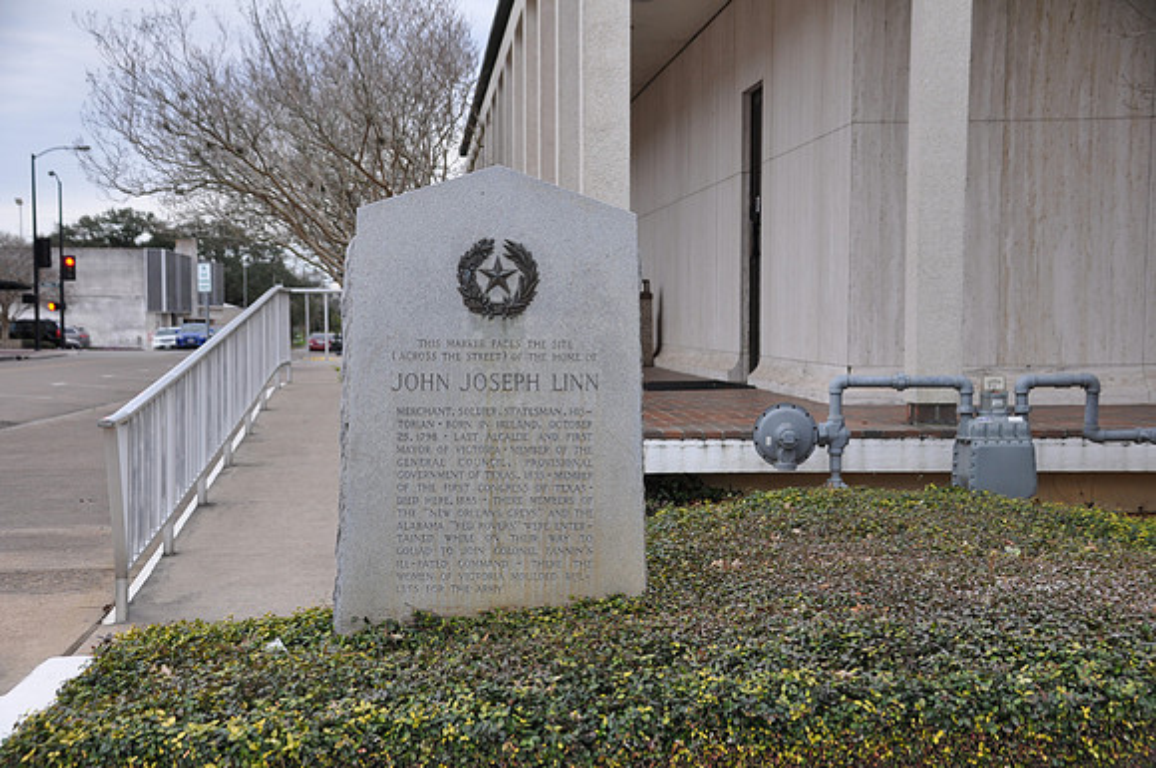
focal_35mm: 60
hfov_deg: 33.4
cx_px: 578
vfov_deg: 22.6
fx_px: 1924
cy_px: 384
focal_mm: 40
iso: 200
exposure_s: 1/40
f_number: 6.3
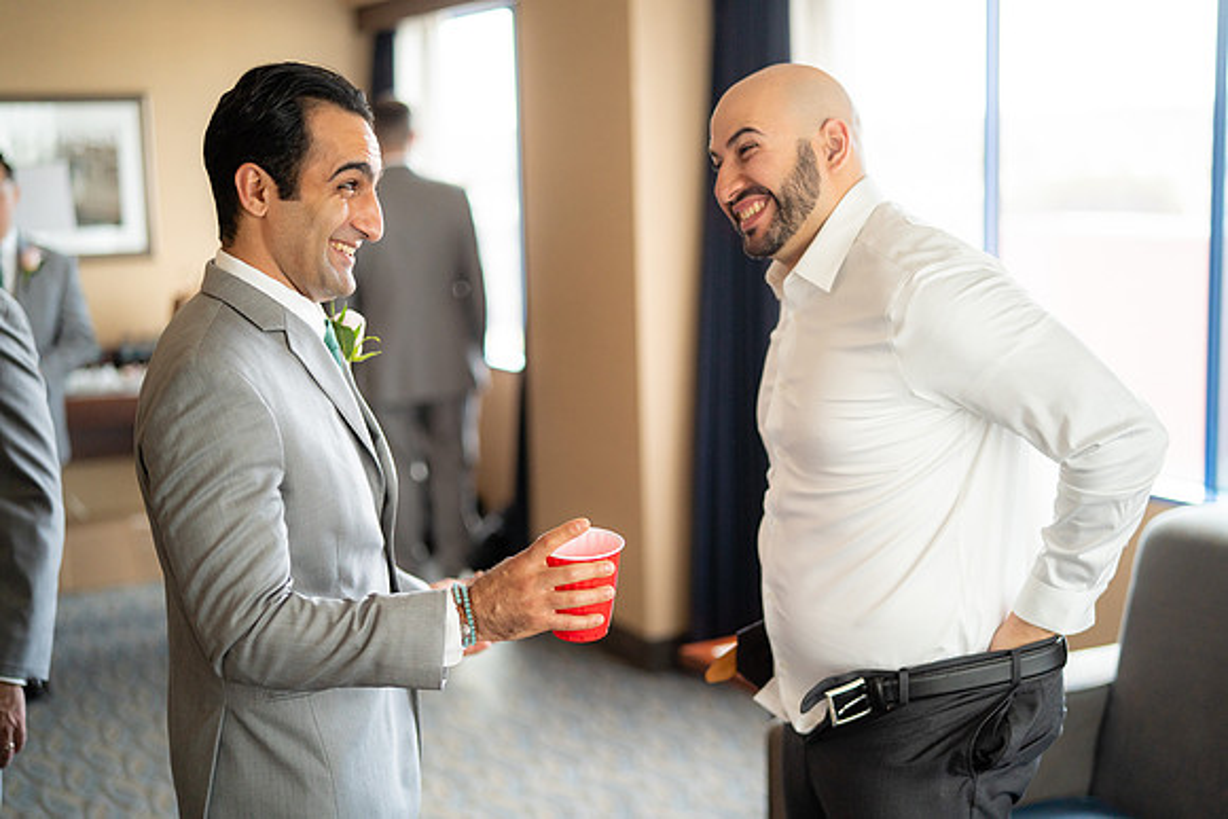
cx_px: 614
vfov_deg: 27.0
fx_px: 1706
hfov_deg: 39.6
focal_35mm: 50
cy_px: 410
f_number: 1.4
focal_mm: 50
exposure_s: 1/800
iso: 640
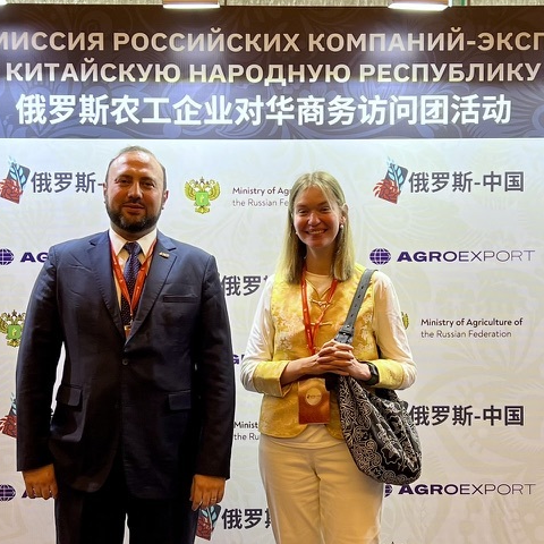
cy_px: 418
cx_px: 201
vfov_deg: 33.9
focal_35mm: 49
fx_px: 871
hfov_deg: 34.5
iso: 32
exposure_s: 1/100
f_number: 1.5
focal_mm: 5.7
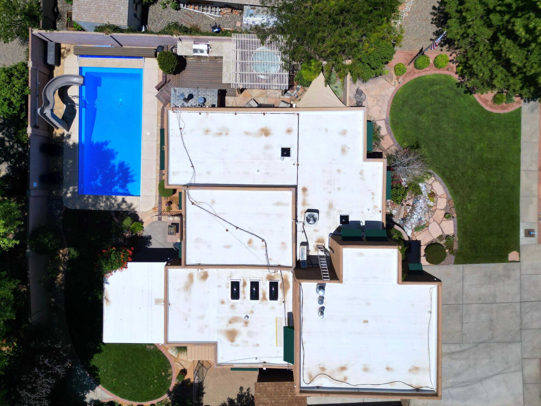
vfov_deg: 53.1
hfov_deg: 67.3
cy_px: 196
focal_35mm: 26
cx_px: 262
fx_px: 406
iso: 110
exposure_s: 1/8000
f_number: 1.7
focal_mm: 6.72
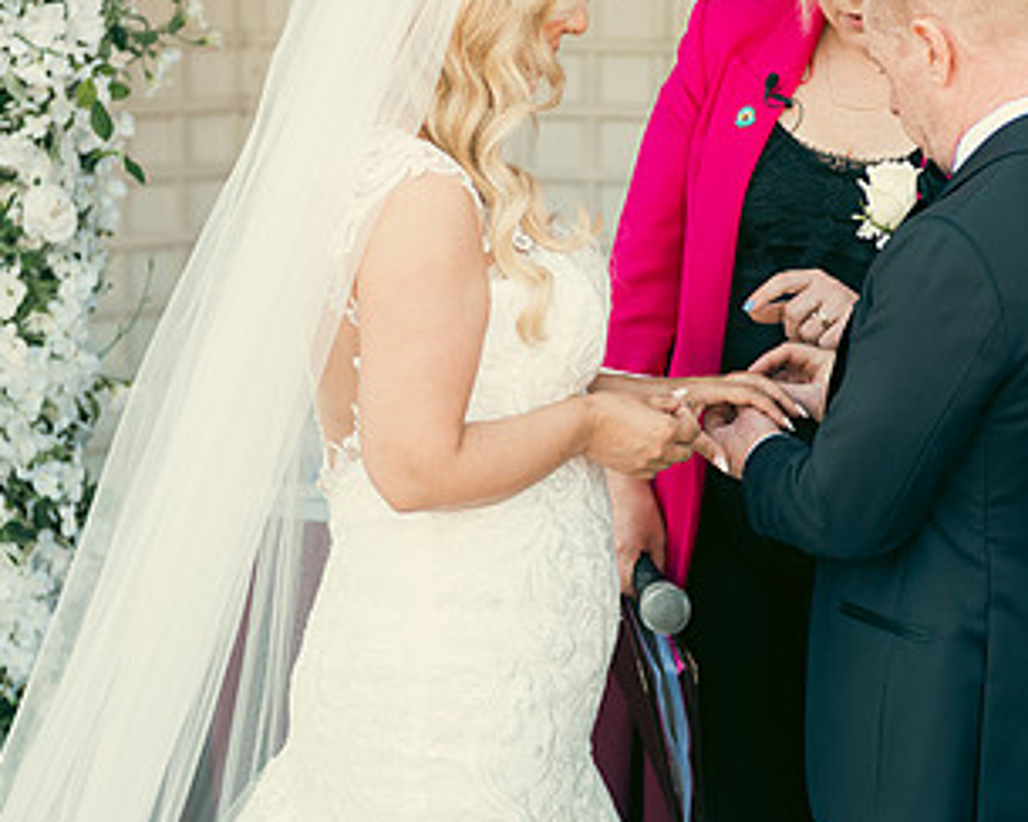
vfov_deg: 12.3
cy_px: 312
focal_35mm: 125
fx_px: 3803
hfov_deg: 15.4
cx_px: 654
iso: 320
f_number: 3.5
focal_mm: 70
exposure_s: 1/250
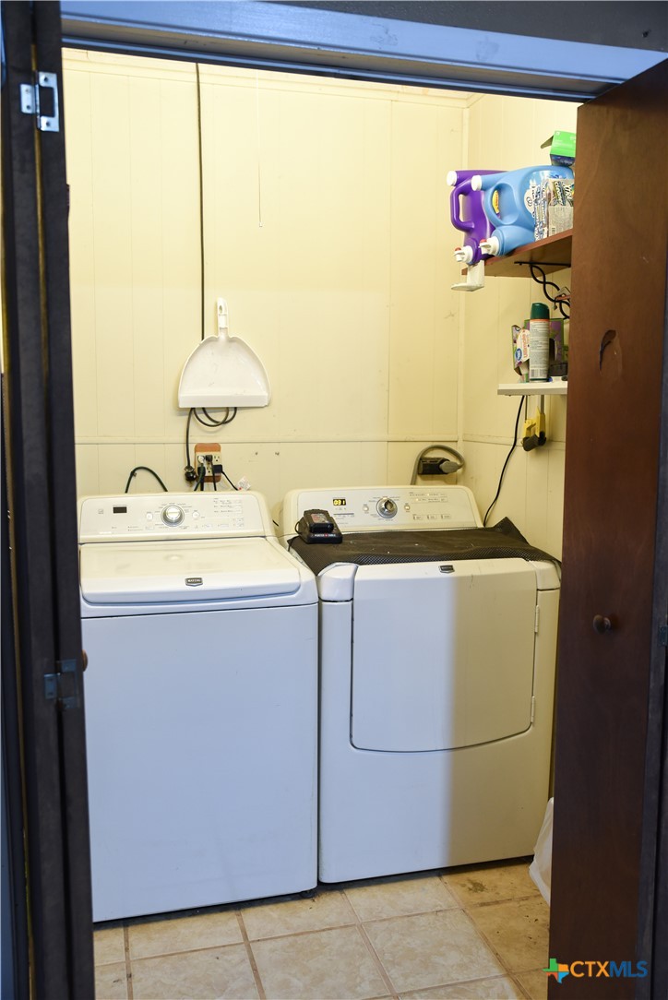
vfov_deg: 58.7
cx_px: 334
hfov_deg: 41.2
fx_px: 889
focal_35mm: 32
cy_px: 500
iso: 1600
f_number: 3.5
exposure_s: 1/40
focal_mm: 32
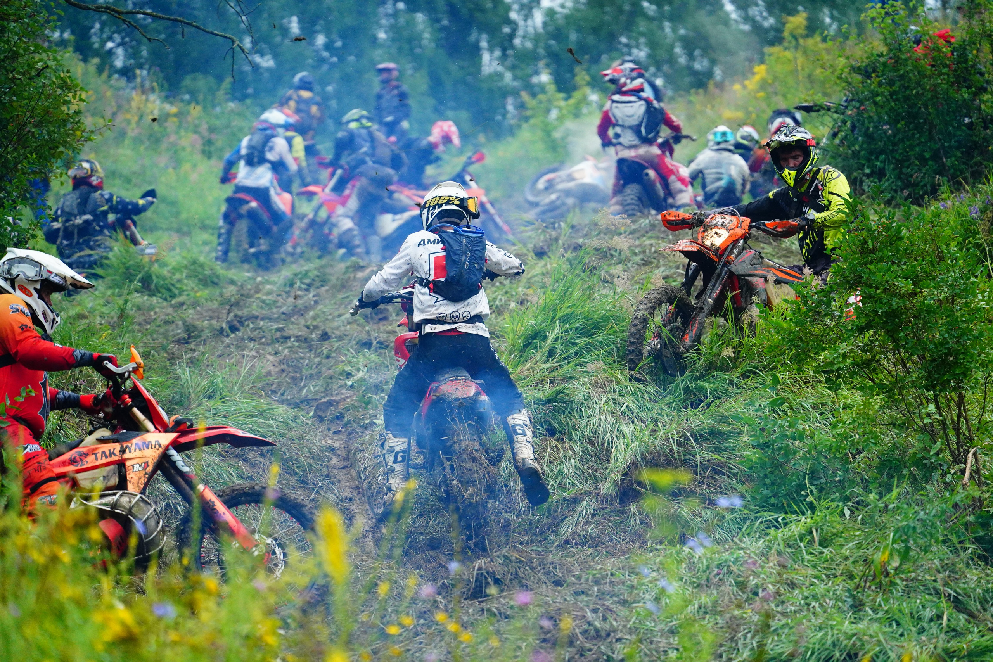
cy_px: 331
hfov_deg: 11.4
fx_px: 4965
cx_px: 496
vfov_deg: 7.6
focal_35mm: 180
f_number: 3.5
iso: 5000
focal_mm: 180
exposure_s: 1/8000
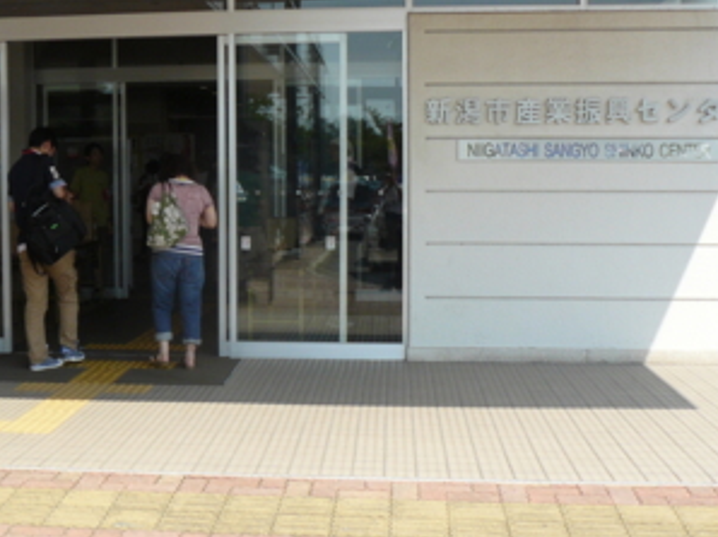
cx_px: 190
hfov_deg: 32.7
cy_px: 277
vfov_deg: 25.2
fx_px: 1202
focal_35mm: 58
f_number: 4
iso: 100
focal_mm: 6
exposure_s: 1/640
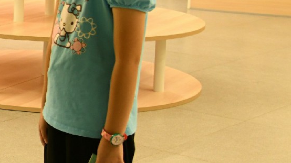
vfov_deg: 11.0
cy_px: 13
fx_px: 841
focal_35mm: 109
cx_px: -204
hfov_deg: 16.8
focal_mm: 24
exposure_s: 1/60
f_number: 4
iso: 800
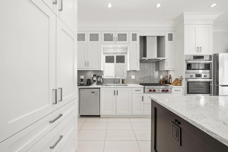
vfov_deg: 90.0
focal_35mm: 12
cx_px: 114
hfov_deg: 112.6
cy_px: 76
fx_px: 76
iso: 400
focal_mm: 12
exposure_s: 1/4
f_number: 9
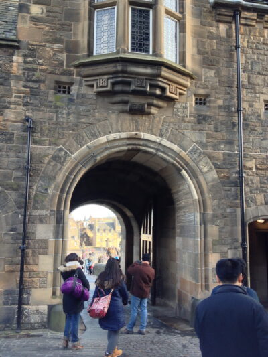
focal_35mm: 35
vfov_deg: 52.6
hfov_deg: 40.7
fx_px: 361
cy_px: 178
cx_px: 134
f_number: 2.4
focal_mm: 4.28
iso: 80
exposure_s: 1/120
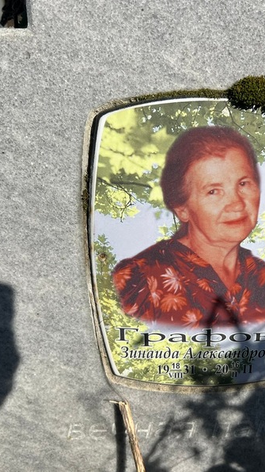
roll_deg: -0.3
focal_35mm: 38
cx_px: 199
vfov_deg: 52.8
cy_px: 236
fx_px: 475
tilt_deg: -22.8
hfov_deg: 30.6
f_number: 1.5
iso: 50
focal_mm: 5.7
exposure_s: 1/6993
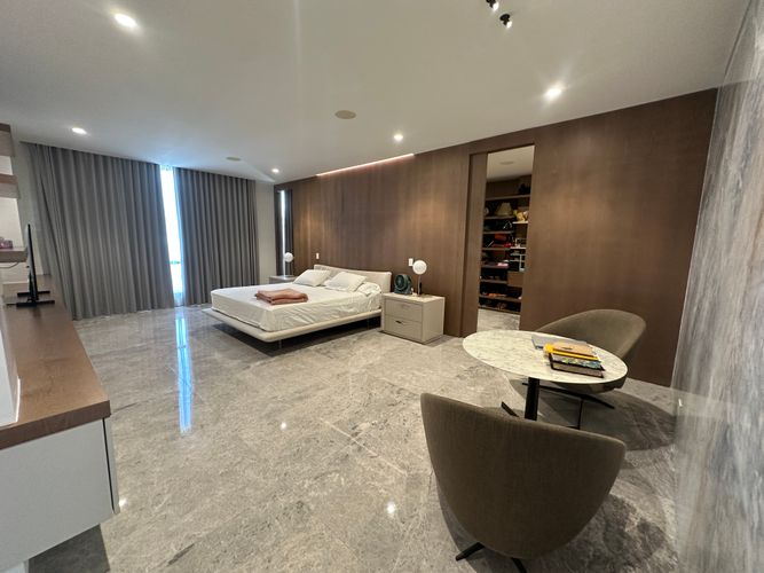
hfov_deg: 102.1
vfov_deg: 85.7
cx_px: 382
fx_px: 309
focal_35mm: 14
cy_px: 286
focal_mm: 2.22
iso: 250
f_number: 2.2
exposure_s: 1/61
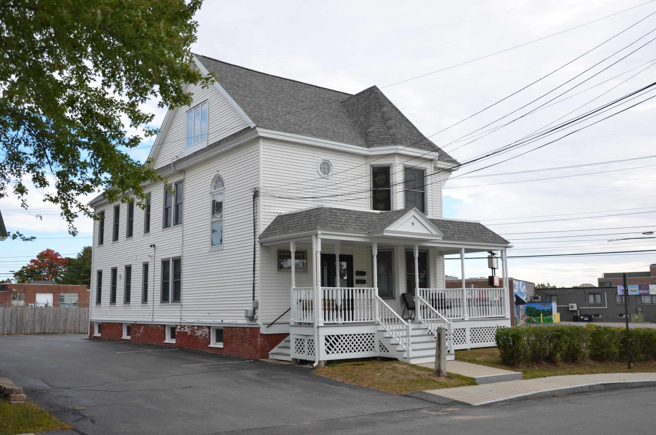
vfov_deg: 36.7
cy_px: 218
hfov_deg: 53.2
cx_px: 328
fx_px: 655
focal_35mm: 36
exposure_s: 1/160
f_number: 6.3
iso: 100
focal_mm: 24
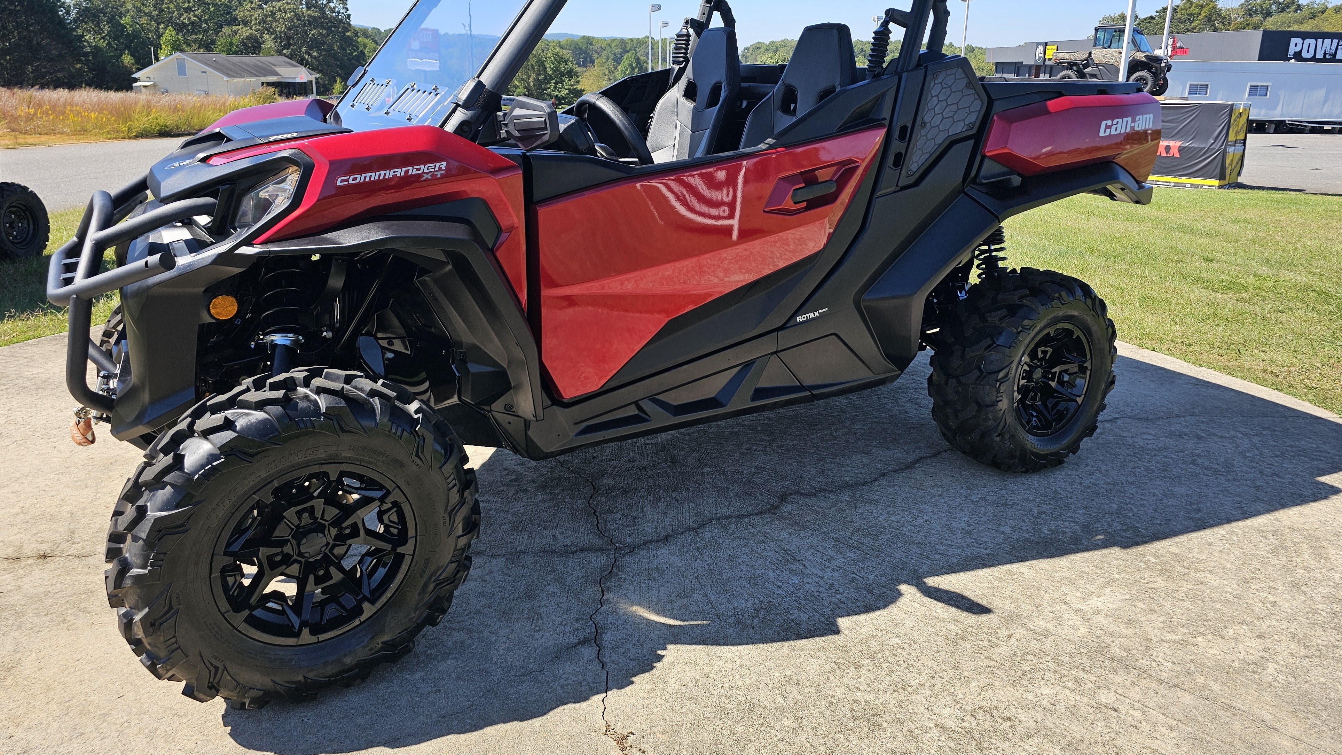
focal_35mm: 26
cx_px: 685
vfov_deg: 44.3
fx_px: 925
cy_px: 322
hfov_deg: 71.9
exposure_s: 1/353
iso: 10
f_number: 1.7
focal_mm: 6.3
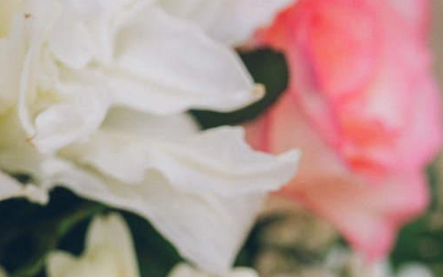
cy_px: 486
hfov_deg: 9.5
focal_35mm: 207
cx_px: -439
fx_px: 2499
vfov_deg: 6.2
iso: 125
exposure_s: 1/320
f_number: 3.5
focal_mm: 50
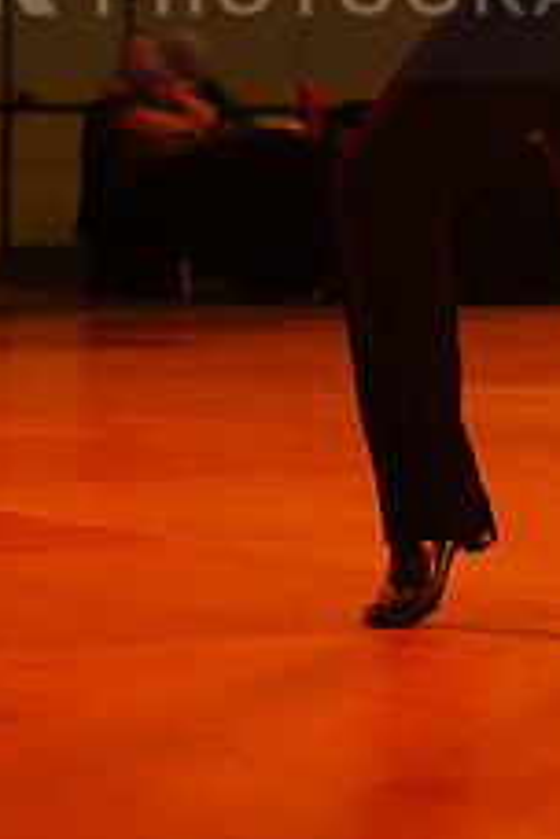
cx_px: 319
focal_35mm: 178
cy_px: -40
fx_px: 4153
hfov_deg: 7.7
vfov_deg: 11.4
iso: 6400
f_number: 2.8
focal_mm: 70
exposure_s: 1/400
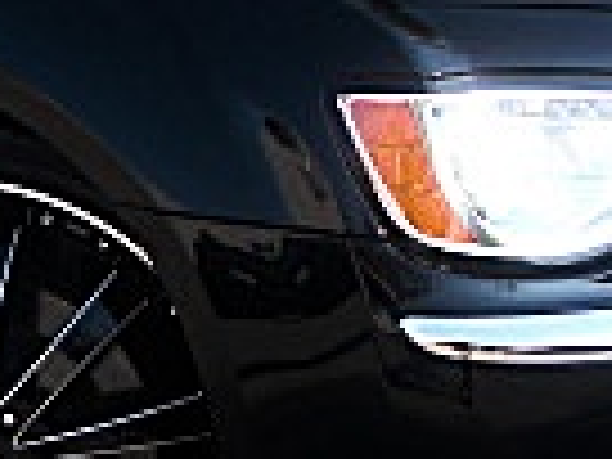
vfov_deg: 8.7
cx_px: -130
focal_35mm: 170
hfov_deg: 11.4
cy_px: 279
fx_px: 3006
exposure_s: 1/160
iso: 50
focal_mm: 6.3
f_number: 2.8
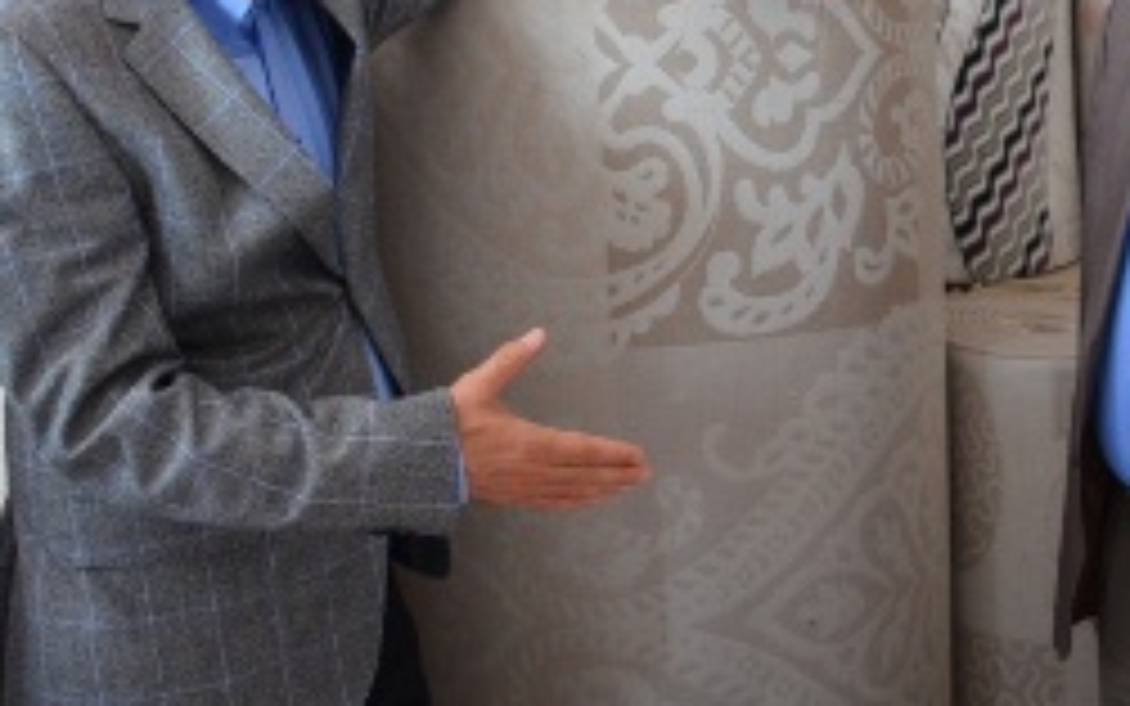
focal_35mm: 49
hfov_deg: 40.9
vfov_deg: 25.9
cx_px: 680
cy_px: 151
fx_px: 1509
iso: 800
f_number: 4
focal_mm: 18
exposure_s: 1/60
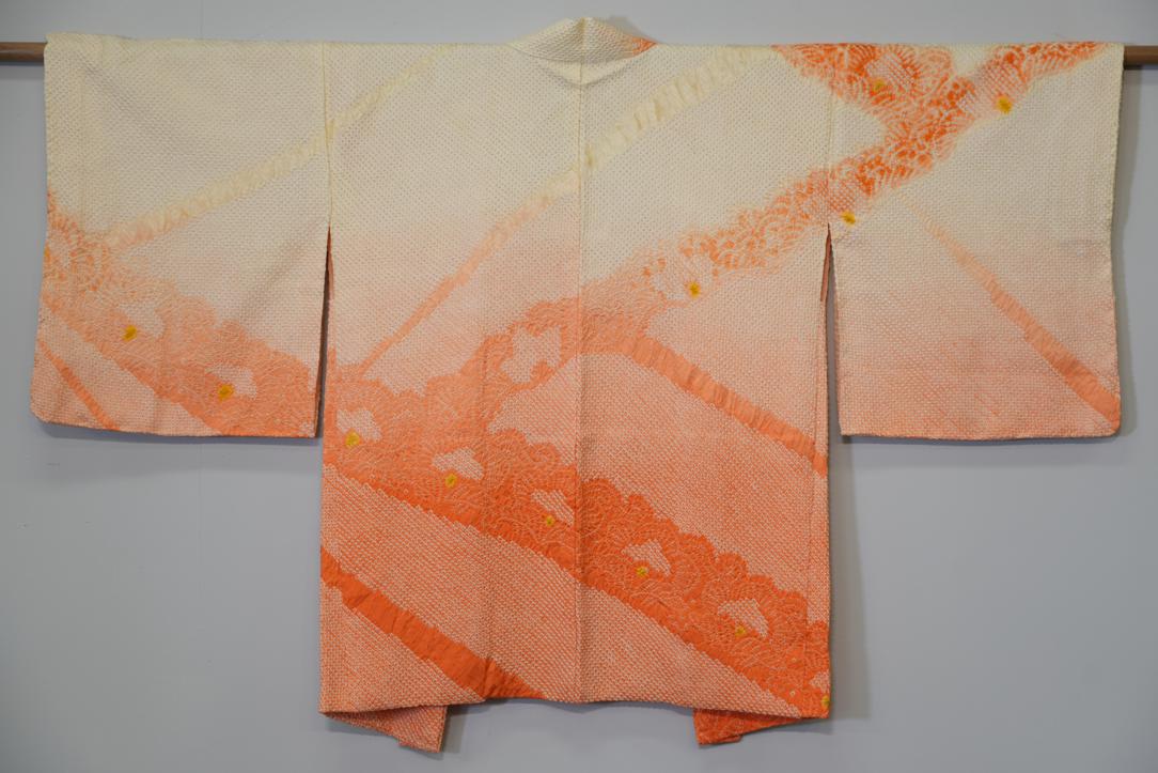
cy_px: 386
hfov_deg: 31.0
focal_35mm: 65
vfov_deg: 20.9
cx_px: 579
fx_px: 2091
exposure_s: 1/80
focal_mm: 65
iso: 320
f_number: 4
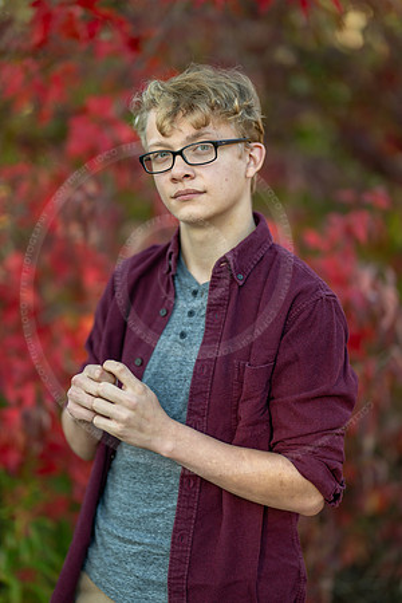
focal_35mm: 85
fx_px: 1424
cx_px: 201
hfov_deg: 16.1
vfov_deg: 23.9
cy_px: 302
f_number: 1.2
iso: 125
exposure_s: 1/1250
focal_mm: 85
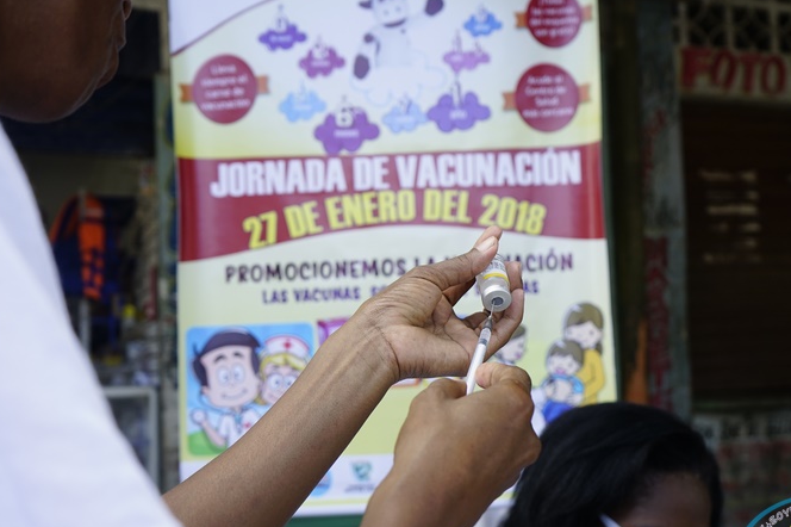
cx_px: 444
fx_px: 1032
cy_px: 306
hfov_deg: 41.9
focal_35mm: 47
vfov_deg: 28.6
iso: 400
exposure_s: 1/250
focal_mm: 39
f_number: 5.6
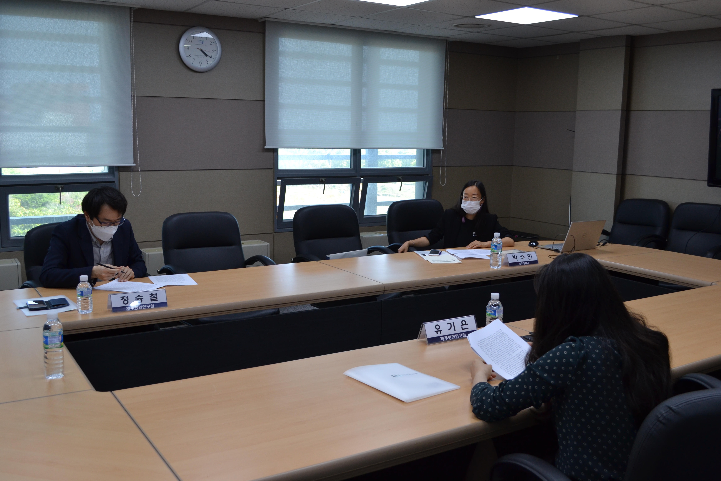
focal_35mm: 33
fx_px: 661
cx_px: 360
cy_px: 240
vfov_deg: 40.0
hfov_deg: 57.2
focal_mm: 22
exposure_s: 1/100
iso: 400
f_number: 5
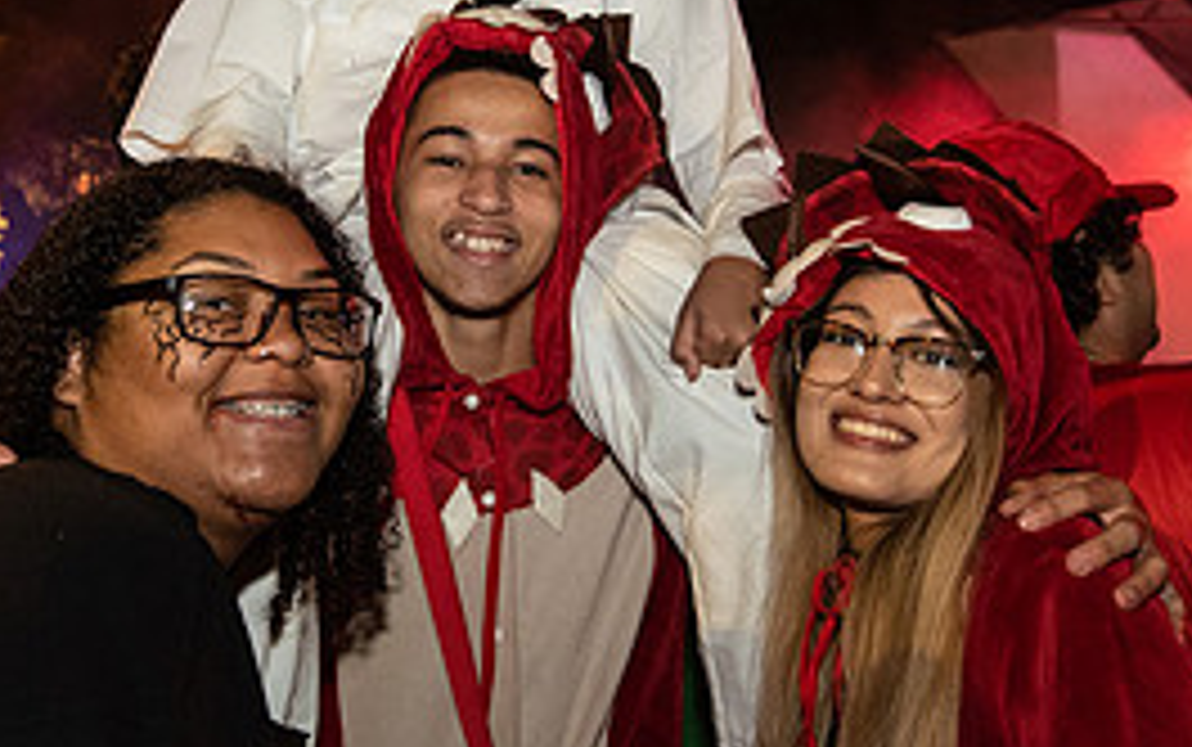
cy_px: 159
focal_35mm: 48
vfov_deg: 26.5
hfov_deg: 41.5
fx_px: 1560
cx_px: 444
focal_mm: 18
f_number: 3.5
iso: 2000
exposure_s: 1/60
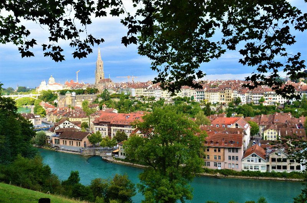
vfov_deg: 36.7
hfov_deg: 53.2
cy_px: 102
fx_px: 306
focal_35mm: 36
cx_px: 154
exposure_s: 1/80
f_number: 8
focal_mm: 24
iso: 400
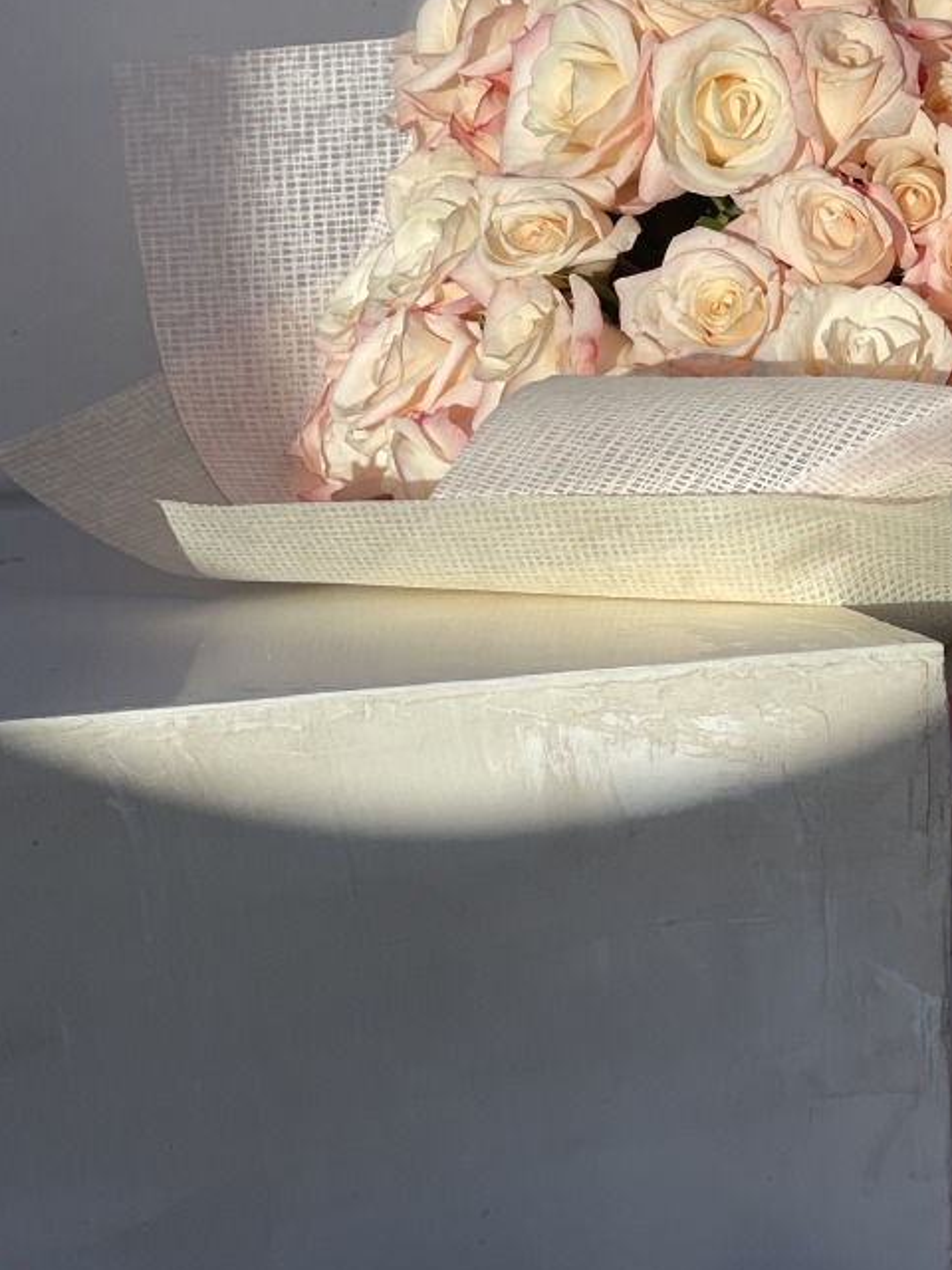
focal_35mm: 120
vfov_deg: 16.3
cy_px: 218
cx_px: 859
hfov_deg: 12.3
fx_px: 4400
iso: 20
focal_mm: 7.5
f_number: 2.2
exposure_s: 1/1325
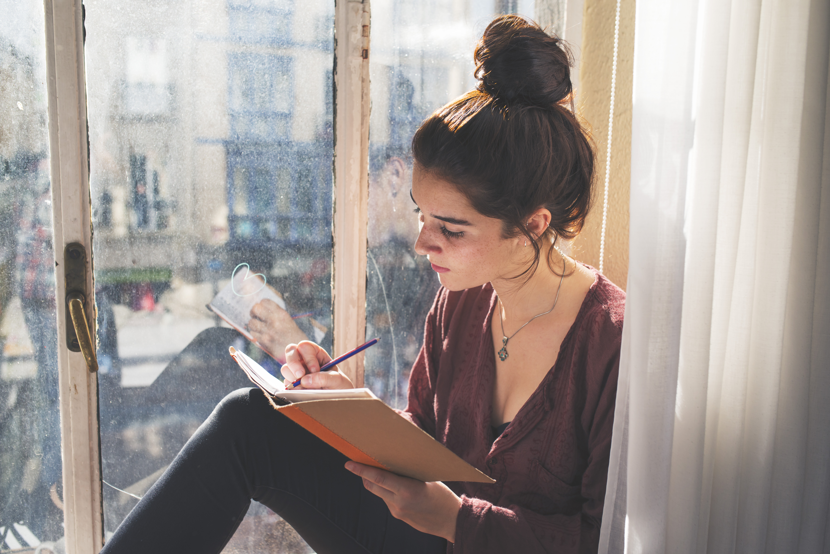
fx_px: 807
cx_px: 415
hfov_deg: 54.4
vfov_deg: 37.9
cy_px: 277
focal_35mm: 35
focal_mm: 35
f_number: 4
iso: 400
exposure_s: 1/1250
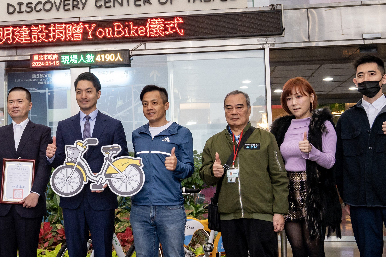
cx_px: 41
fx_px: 708
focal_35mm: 66
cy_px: 107
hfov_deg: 29.3
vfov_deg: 20.5
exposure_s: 1/60
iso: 800
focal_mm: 29.5
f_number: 5.6
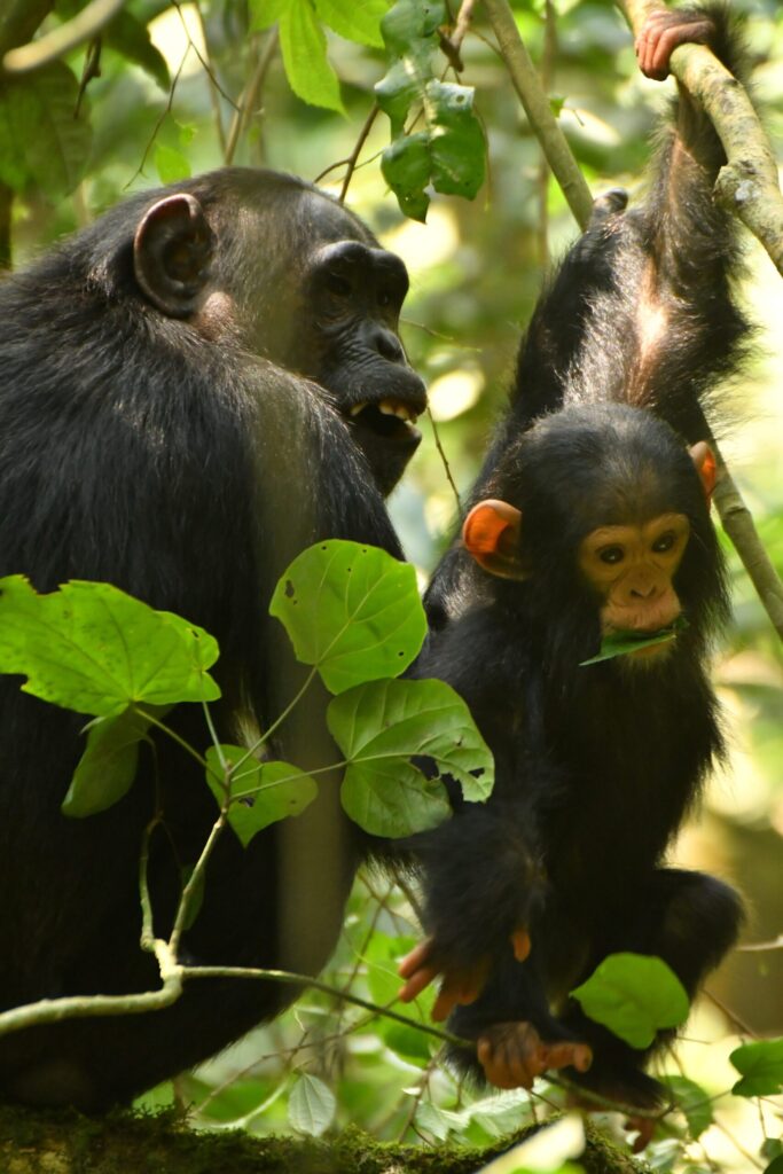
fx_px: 18589
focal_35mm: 570
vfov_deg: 3.6
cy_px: 587
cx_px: 392
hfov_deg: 2.4
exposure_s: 1/160
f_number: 6.3
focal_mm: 380
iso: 1400
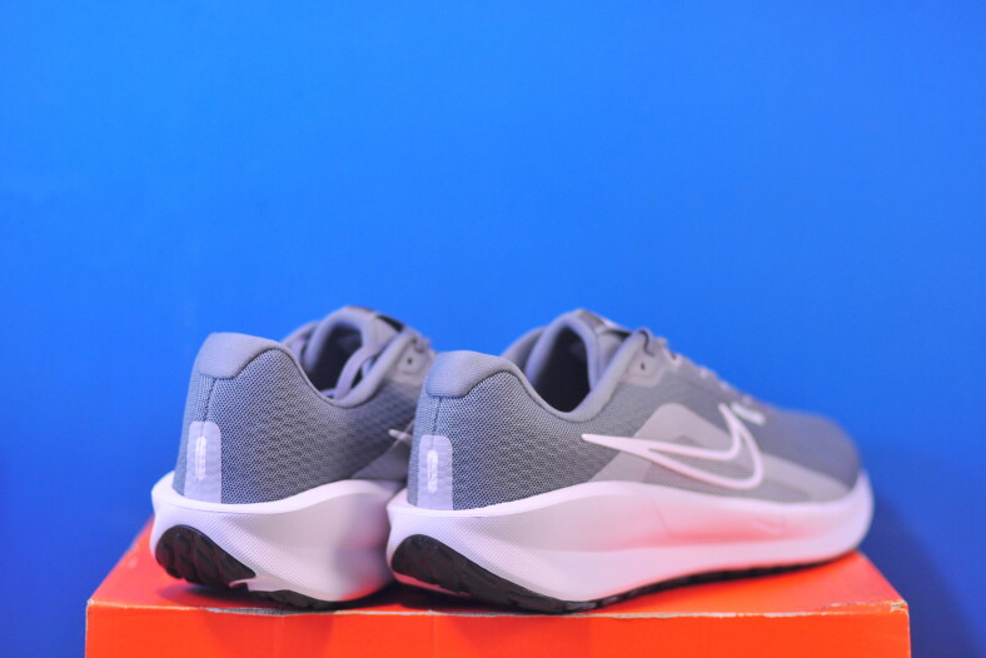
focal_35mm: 76
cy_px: 327
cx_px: 489
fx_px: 2082
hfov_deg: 26.6
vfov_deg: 18.0
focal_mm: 50
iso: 250
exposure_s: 1/320
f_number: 2.2
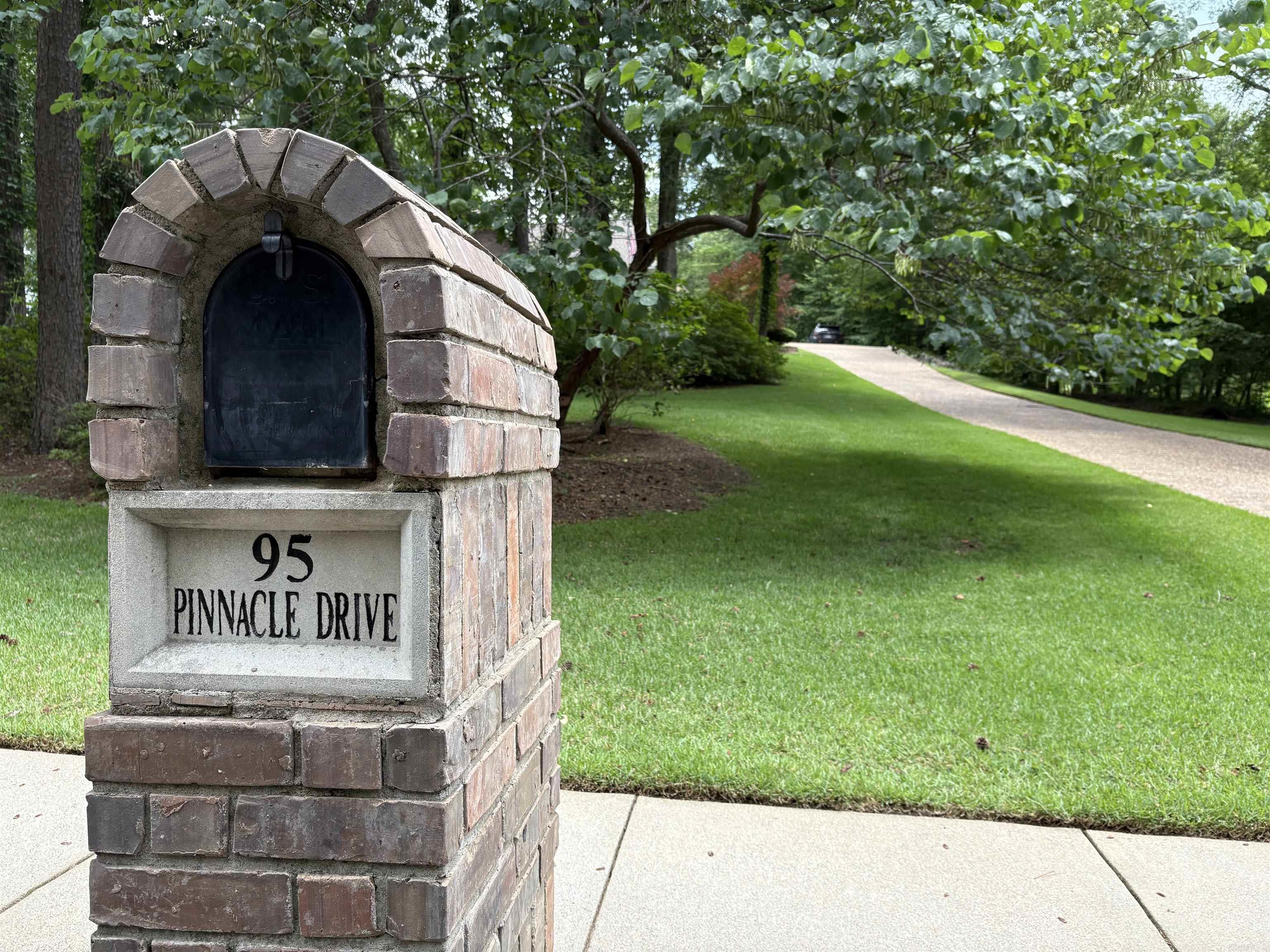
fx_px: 954
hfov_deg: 67.3
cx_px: 635
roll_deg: +0.7
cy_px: 476
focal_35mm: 26
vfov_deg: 53.1
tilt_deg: -1.2
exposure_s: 1/596
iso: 50
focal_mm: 5.96
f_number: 1.6
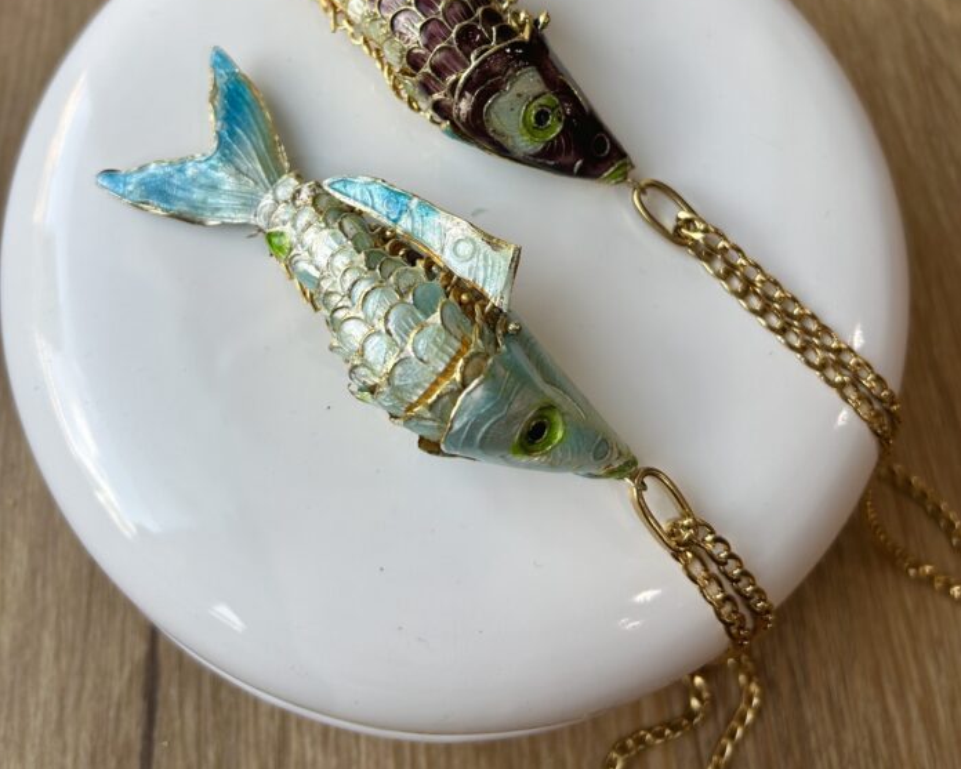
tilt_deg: -66.6
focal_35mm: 34
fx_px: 967
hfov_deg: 52.8
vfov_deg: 41.9
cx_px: 482
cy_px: 182
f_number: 1.5
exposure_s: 1/259
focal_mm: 5.7
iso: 40
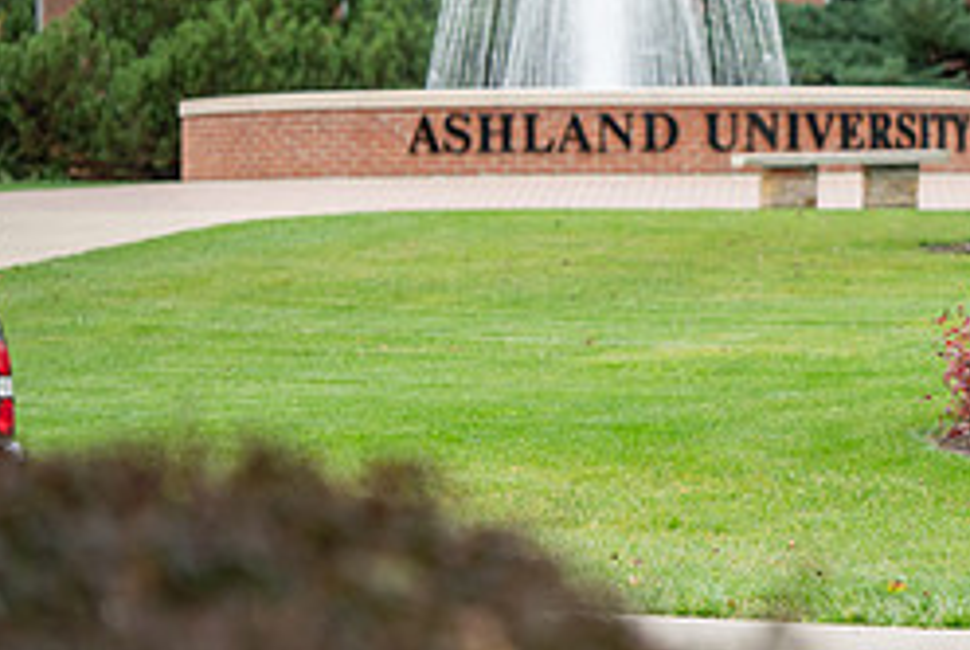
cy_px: 65
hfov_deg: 7.0
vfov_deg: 4.7
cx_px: 1115
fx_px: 7877
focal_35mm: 292
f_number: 3.5
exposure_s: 1/400
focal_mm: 125
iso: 320
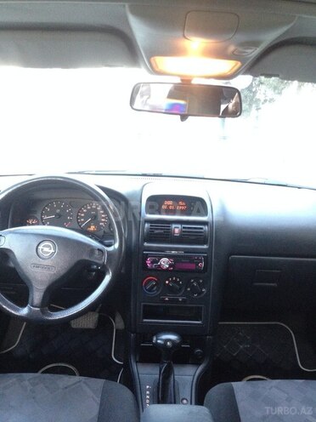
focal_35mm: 33
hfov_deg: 42.9
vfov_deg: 55.4
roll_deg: -2.4
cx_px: 158
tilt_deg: -8.4
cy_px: 211
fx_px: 402
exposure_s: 1/20
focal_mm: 4.12
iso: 320
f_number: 2.4
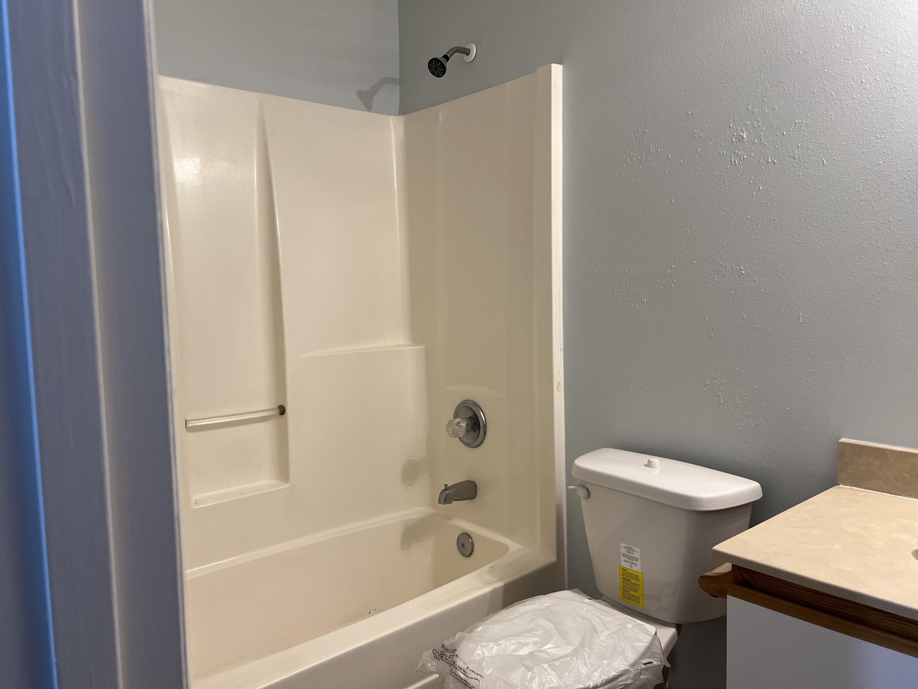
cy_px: 344
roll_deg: +0.6
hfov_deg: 67.3
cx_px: 459
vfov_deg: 53.1
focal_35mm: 26
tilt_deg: -5.2
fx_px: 690
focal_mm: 5.7
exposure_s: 1/120
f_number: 1.5
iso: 125
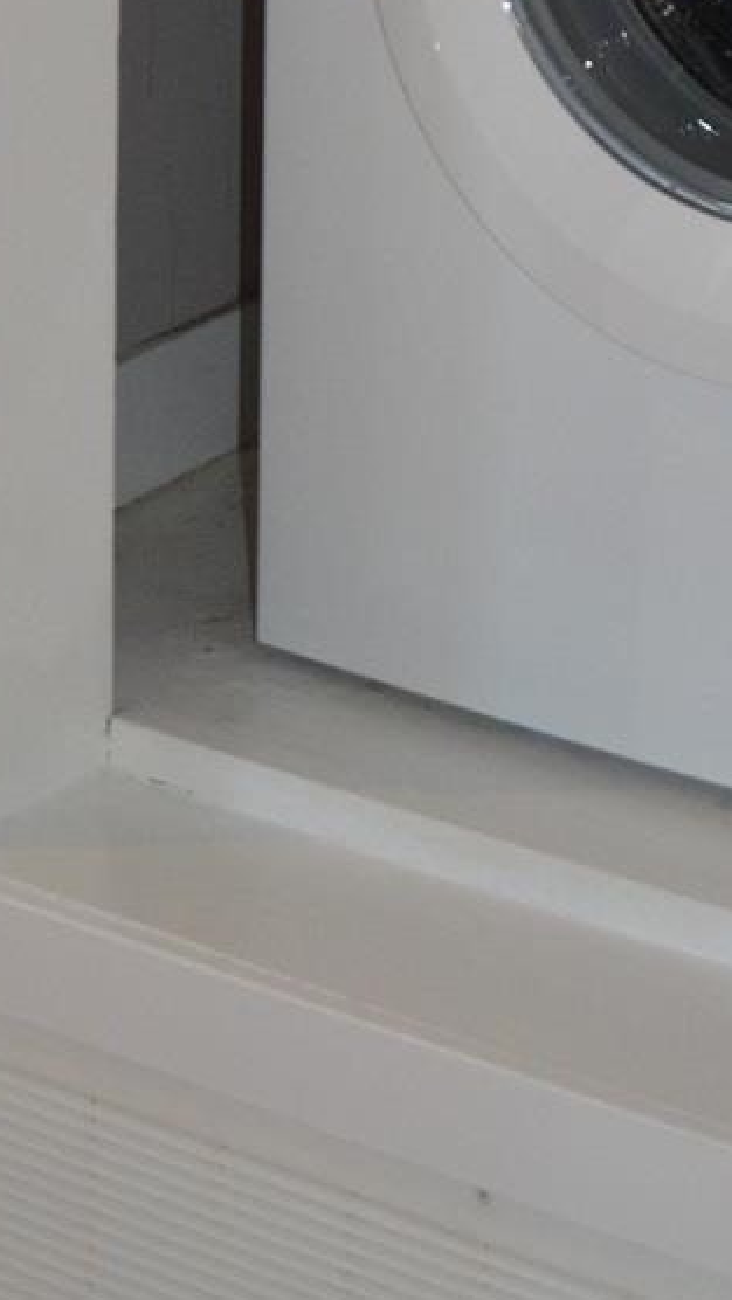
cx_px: 372
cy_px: -669
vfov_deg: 16.6
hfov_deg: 10.4
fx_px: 4035
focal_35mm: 117
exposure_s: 1/60
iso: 450
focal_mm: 18
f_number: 3.5
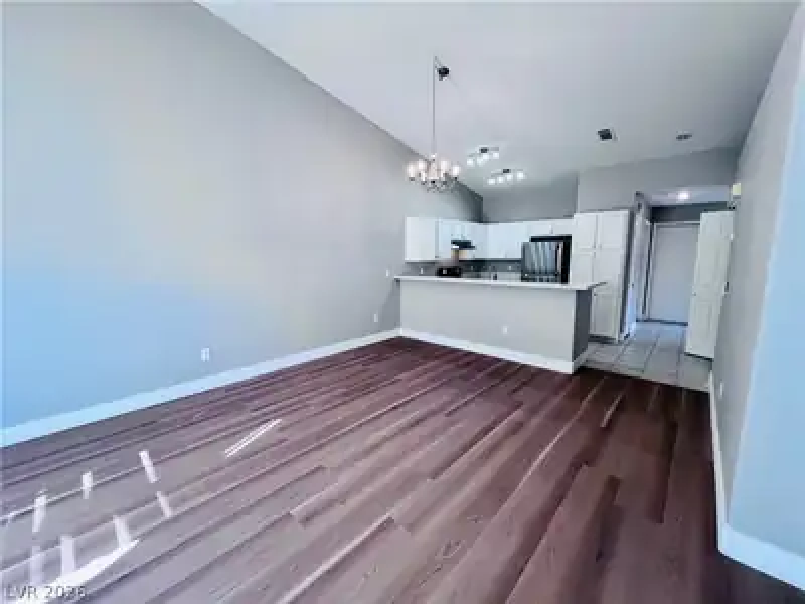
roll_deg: +0.0
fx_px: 302
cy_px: 302
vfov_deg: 89.9
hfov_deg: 106.2
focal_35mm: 13
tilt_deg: -9.2
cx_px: 402
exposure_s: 1/120
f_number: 1.8
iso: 100
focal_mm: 1.57
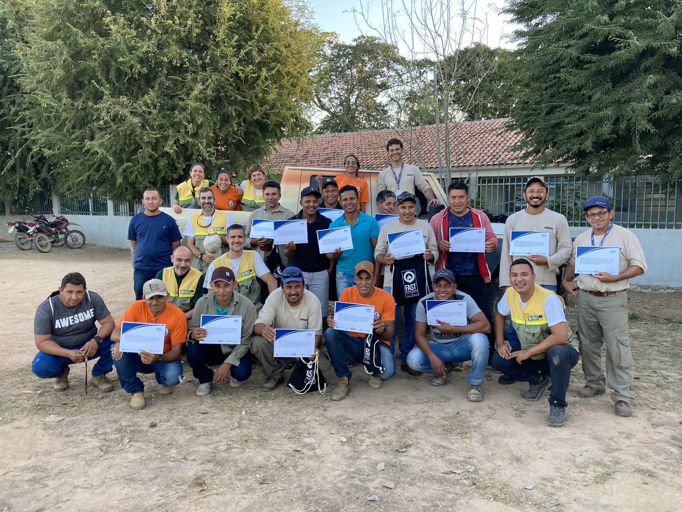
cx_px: 341
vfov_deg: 49.7
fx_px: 552
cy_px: 256
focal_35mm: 28
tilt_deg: -3.8
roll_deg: +0.3
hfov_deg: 63.4
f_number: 1.8
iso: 50
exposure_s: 1/121
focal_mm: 3.99
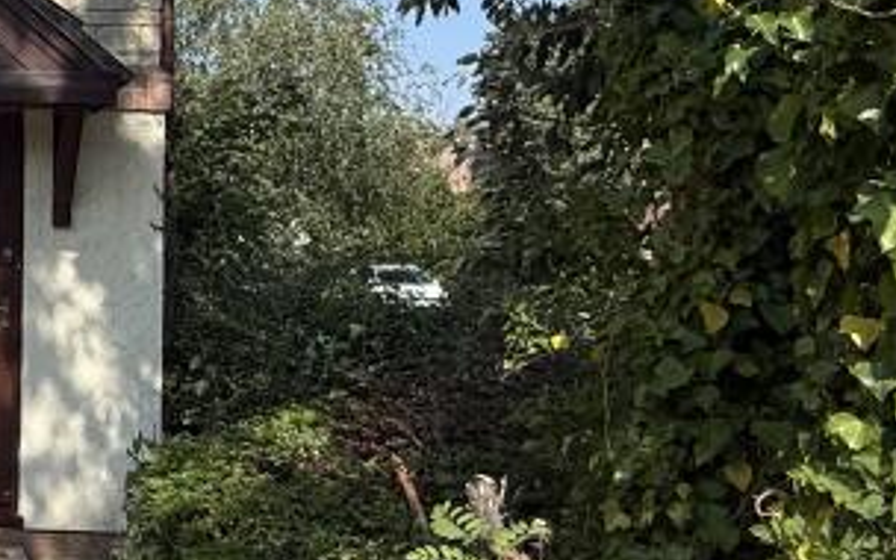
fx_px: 1221
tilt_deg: +3.9
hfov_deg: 33.5
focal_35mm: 50
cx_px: -156
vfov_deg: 25.5
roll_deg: -1.6
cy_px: 141
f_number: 2.2
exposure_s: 1/2717
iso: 50
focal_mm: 2.22
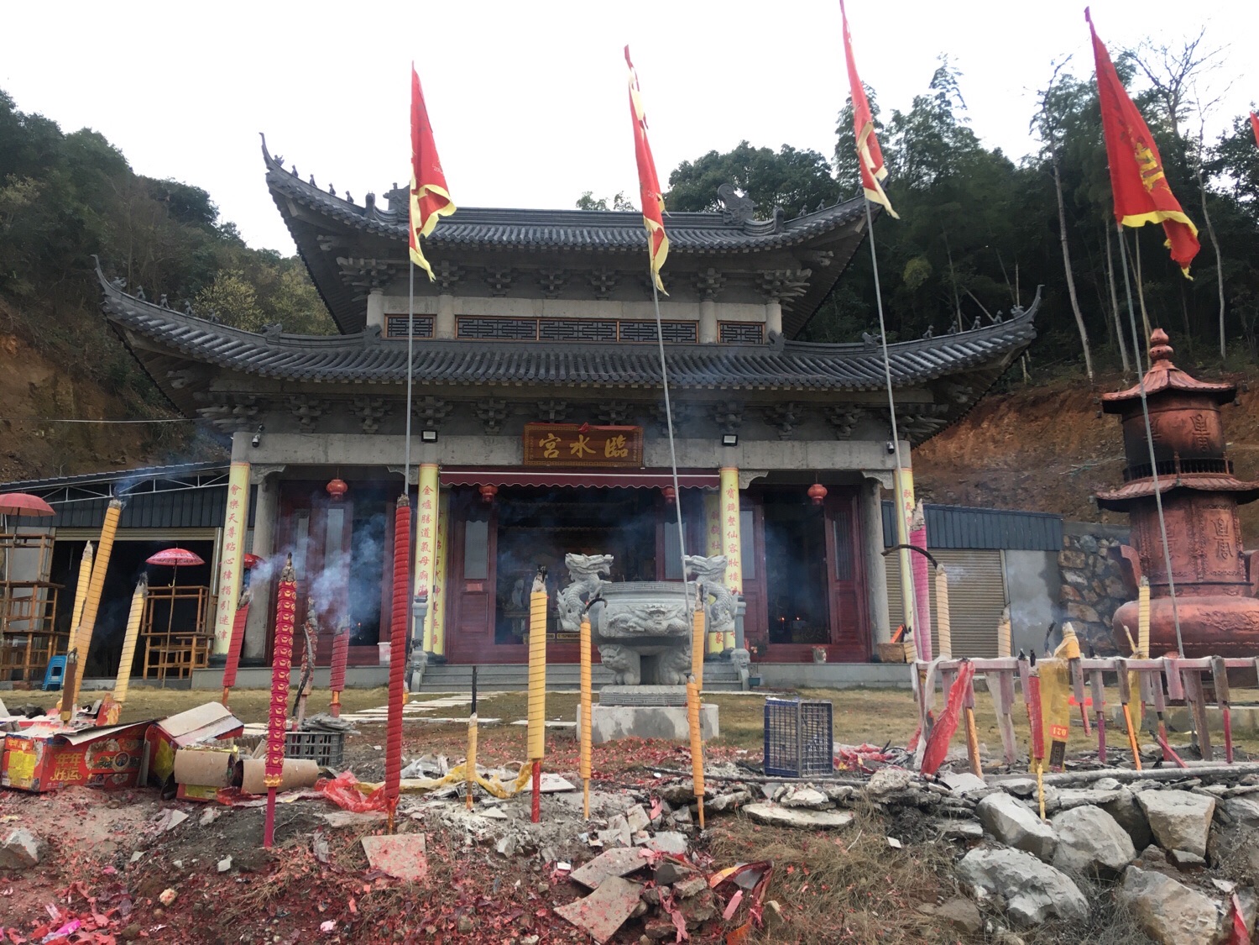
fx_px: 1055
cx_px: 630
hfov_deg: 61.7
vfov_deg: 48.2
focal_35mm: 29
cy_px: 472
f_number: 2.2
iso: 25
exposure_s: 1/33
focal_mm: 4.15
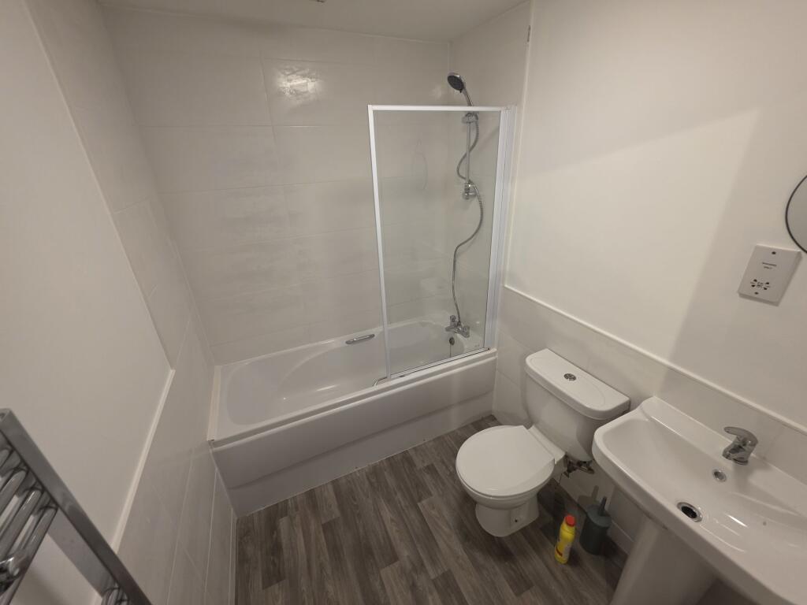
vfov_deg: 89.9
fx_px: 303
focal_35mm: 13
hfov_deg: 106.2
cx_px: 404
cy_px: 302
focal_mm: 2.2
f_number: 1.9
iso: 160
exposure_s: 1/100
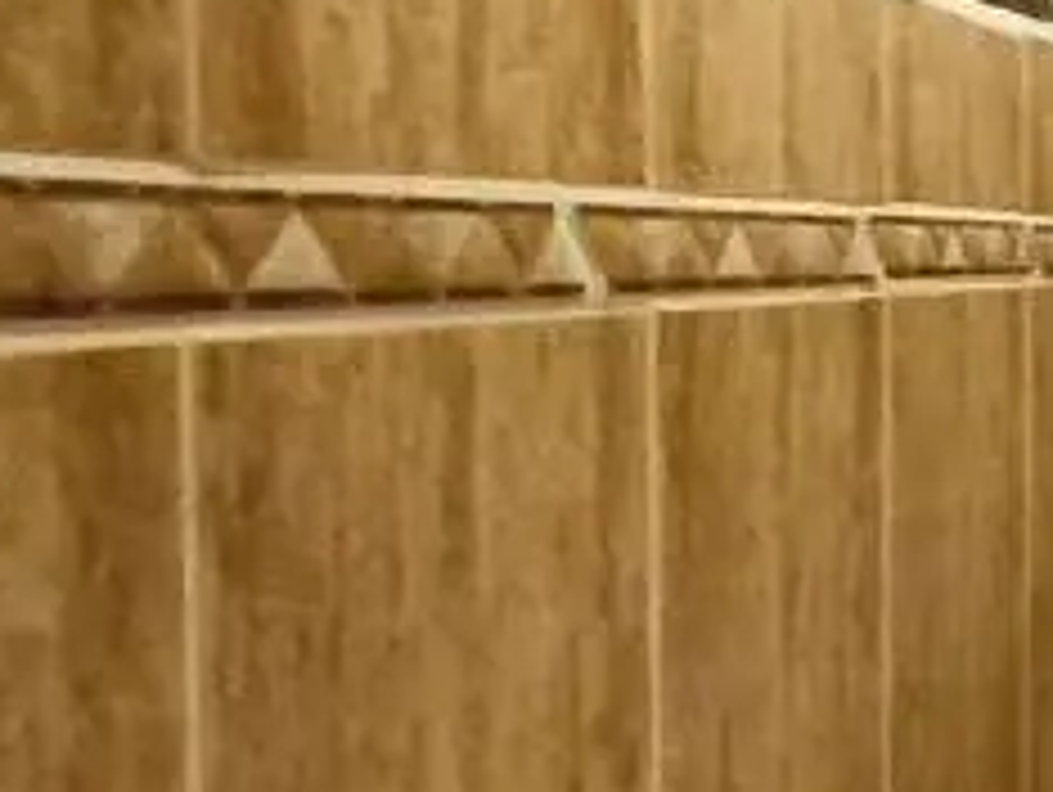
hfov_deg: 21.3
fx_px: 1949
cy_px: 342
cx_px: 1845
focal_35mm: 64
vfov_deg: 23.0
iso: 1250
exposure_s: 1/25
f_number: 2.2
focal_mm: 1.65
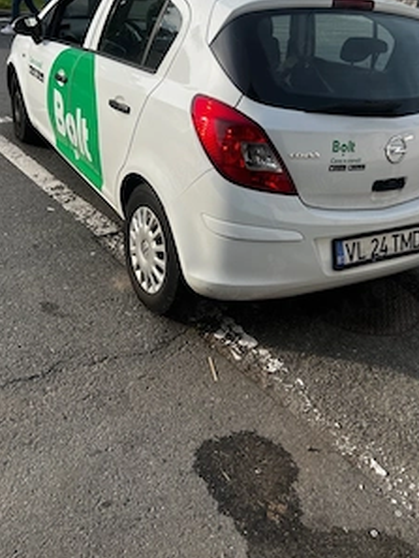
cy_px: 203
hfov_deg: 40.7
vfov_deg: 51.9
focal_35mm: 35
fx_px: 564
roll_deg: -7.5
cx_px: 218
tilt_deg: -23.7
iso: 50
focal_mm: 5.7
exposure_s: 1/1553
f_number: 1.5
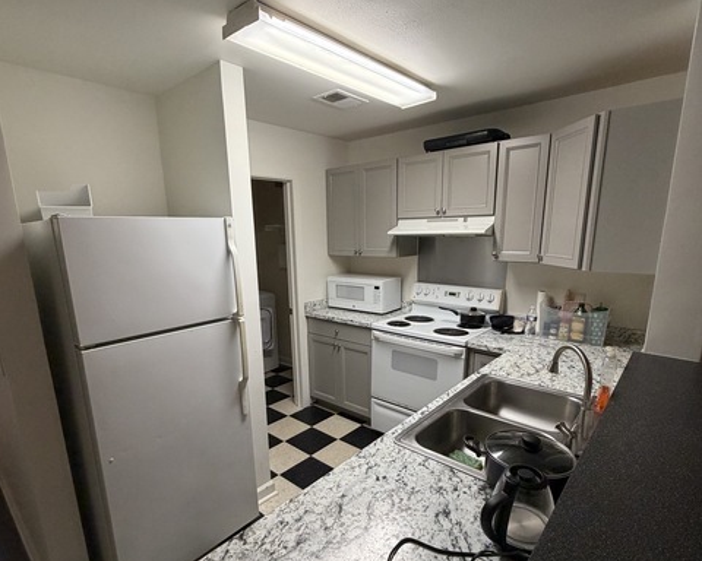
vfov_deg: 70.5
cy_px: 321
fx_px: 395
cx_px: 342
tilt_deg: -13.2
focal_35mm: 19
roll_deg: +0.4
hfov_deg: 83.3
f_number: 2.2
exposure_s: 1/60
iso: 250
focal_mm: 2.22
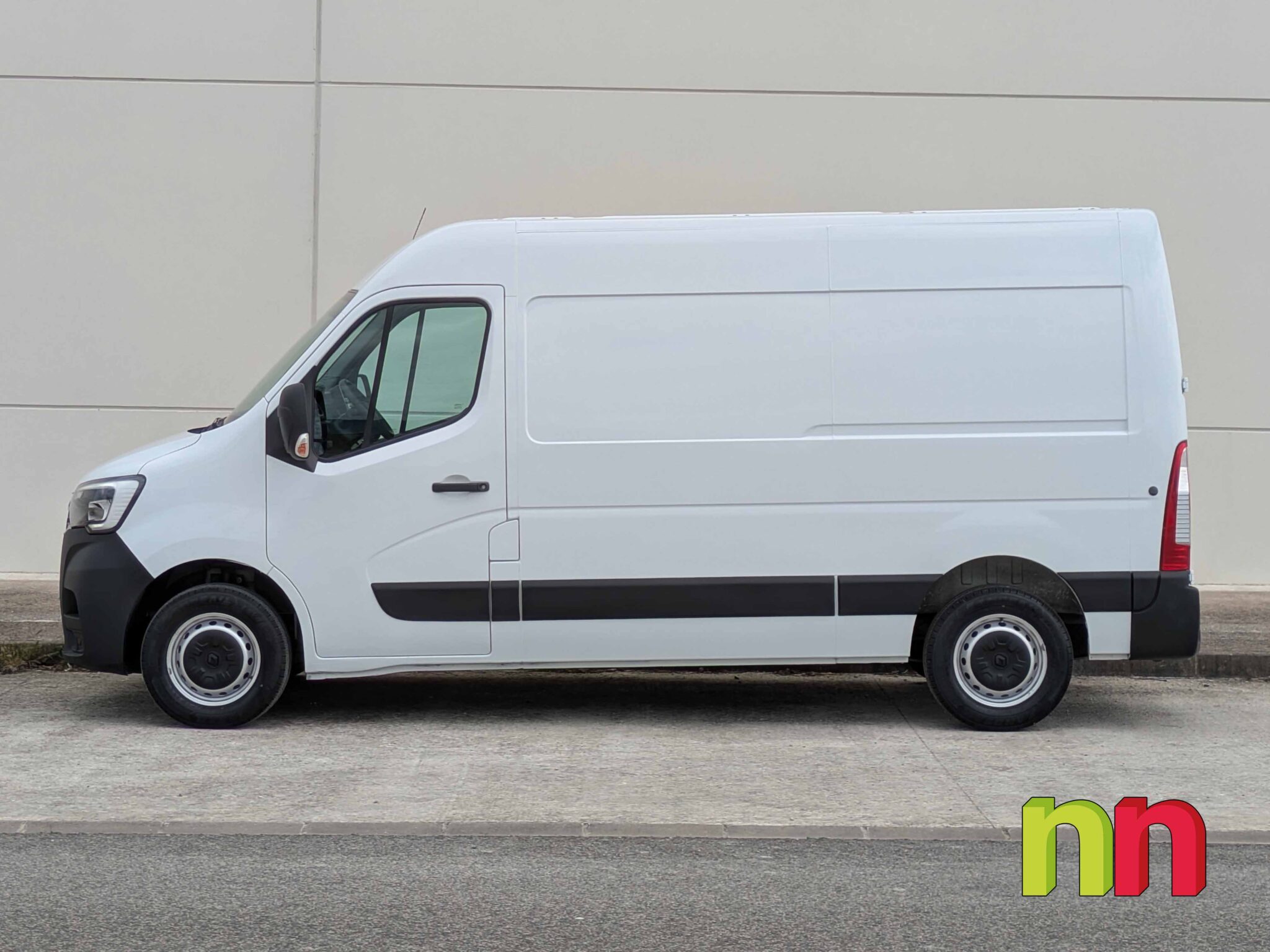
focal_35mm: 24
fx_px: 881
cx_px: 635
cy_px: 476
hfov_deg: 71.6
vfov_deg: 56.8
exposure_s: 1/3200
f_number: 1.8
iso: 80
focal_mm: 6.86
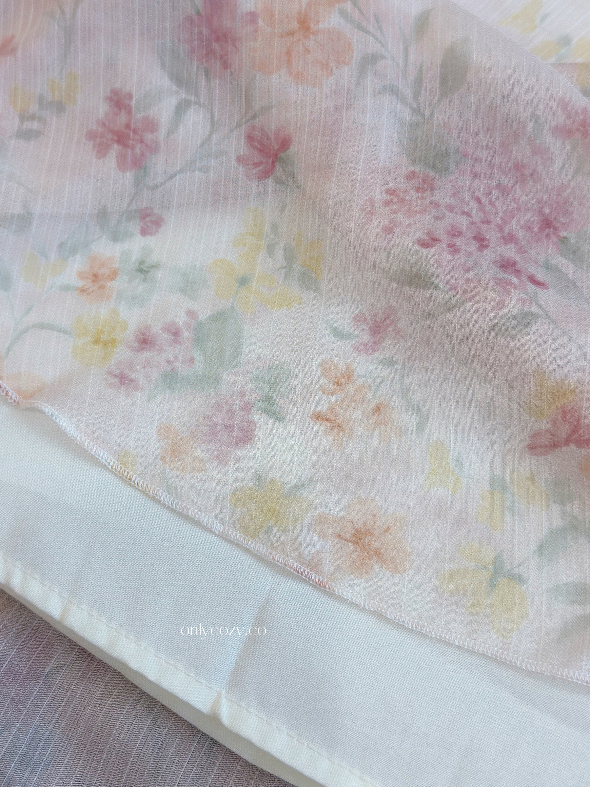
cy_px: 394
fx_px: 1091
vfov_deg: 39.7
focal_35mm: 48
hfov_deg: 30.3
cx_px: 295
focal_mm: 6.86
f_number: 1.78
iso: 80
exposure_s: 1/100
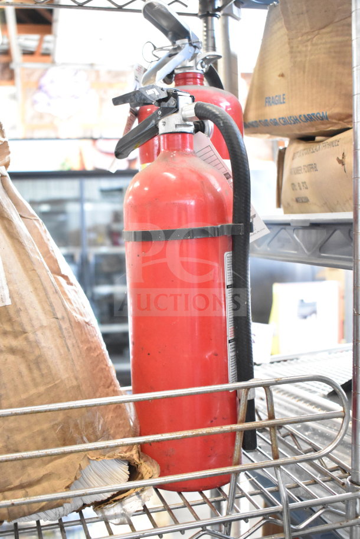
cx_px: 180
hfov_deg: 31.9
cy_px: 270
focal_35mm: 42
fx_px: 630
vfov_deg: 46.4
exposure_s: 1/100
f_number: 5
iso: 6400
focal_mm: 28
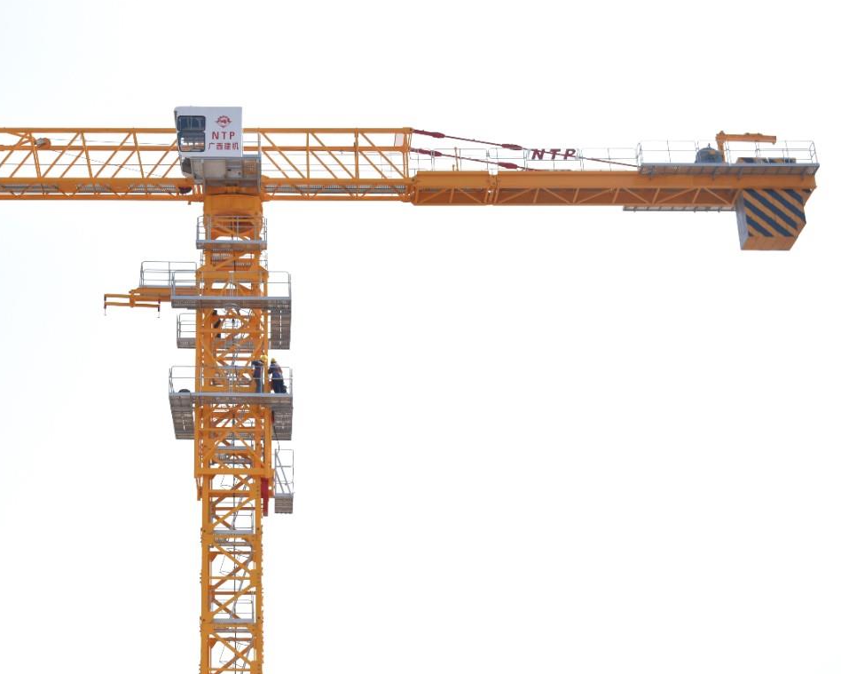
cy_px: 318
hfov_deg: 32.4
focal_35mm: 57
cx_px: 204
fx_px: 1419
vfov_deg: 26.7
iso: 640
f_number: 3.2
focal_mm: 36
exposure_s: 1/8000
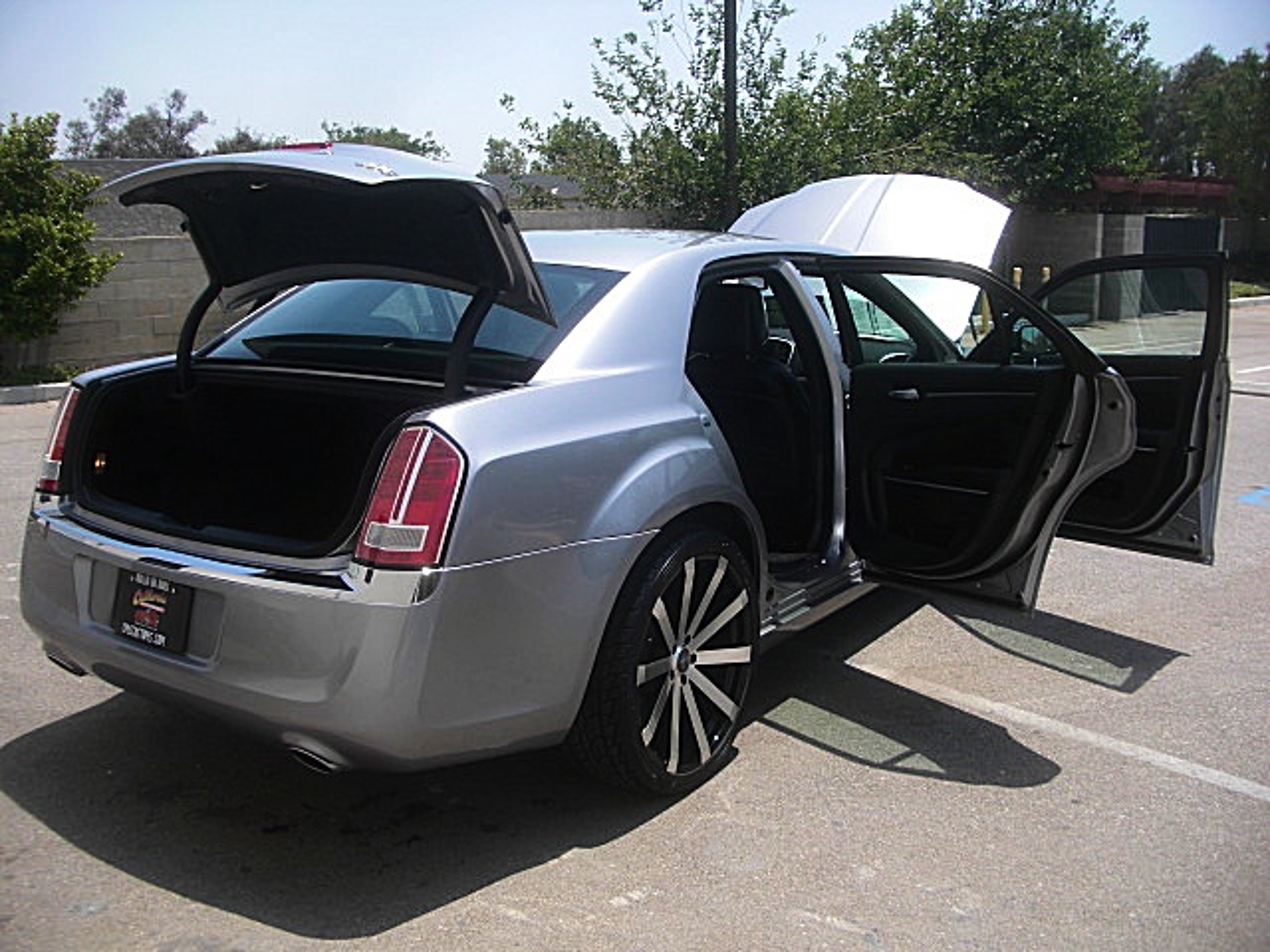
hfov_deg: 51.4
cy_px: 476
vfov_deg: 39.7
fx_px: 1321
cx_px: 635
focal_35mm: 36
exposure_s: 1/640
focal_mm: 6.3
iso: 50
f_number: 2.8
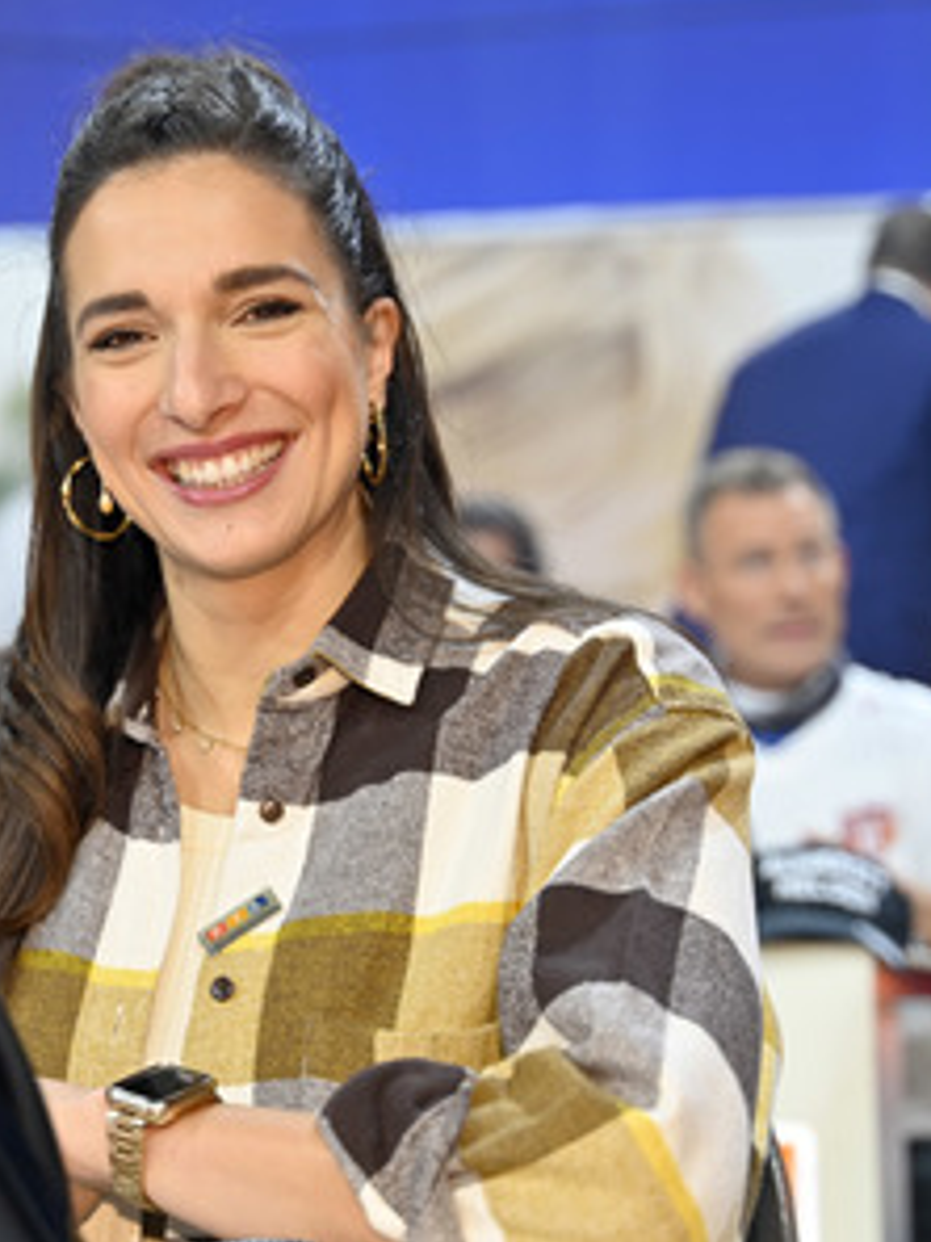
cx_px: 220
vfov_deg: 25.7
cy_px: 617
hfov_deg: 19.2
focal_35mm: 76
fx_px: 2725
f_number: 2.8
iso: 800
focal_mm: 52
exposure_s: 1/200
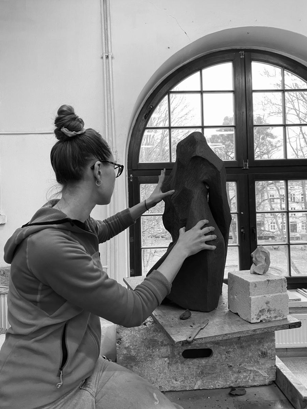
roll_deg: +2.2
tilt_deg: +0.5
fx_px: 307
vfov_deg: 67.3
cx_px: 154
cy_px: 204
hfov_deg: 53.1
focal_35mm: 26
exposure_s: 1/50
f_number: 1.8
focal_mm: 4.25
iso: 80
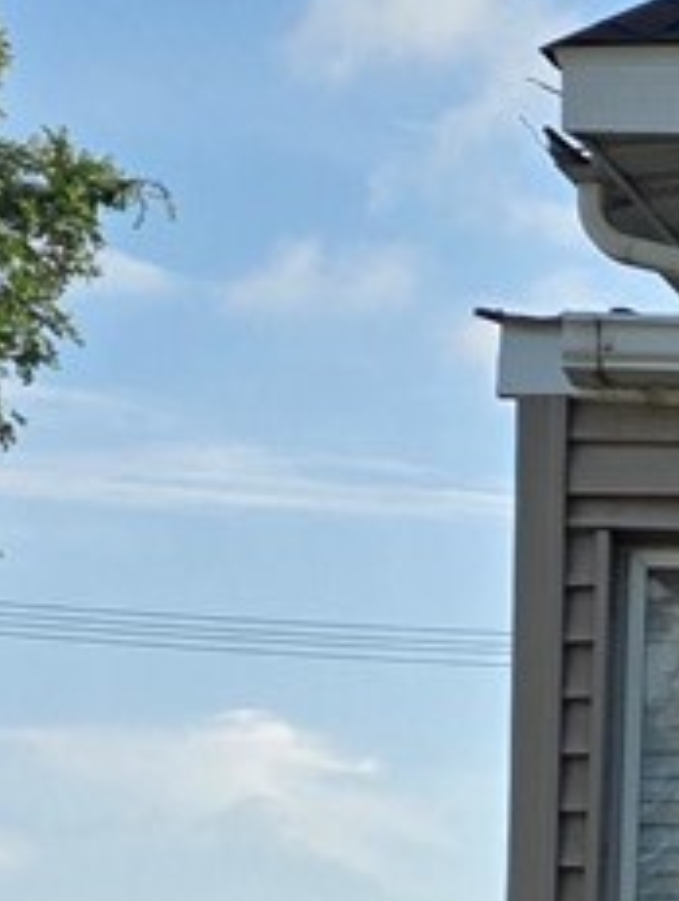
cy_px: 874
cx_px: 1963
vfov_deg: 12.3
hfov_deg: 8.1
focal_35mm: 159
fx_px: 4147
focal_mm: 6.3
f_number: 1.7
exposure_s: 1/7944
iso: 80
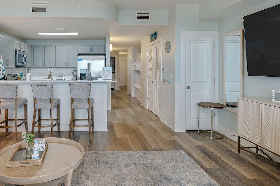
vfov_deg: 52.6
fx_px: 186
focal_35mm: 24
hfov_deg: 72.2
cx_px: 101
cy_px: 73
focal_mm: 15
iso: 320
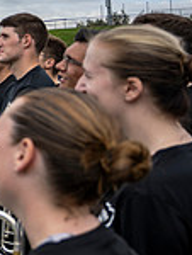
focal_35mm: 89
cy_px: 3
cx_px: -251
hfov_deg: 13.1
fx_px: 656
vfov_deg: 21.3
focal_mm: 24
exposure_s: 1/800
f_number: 4
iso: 125
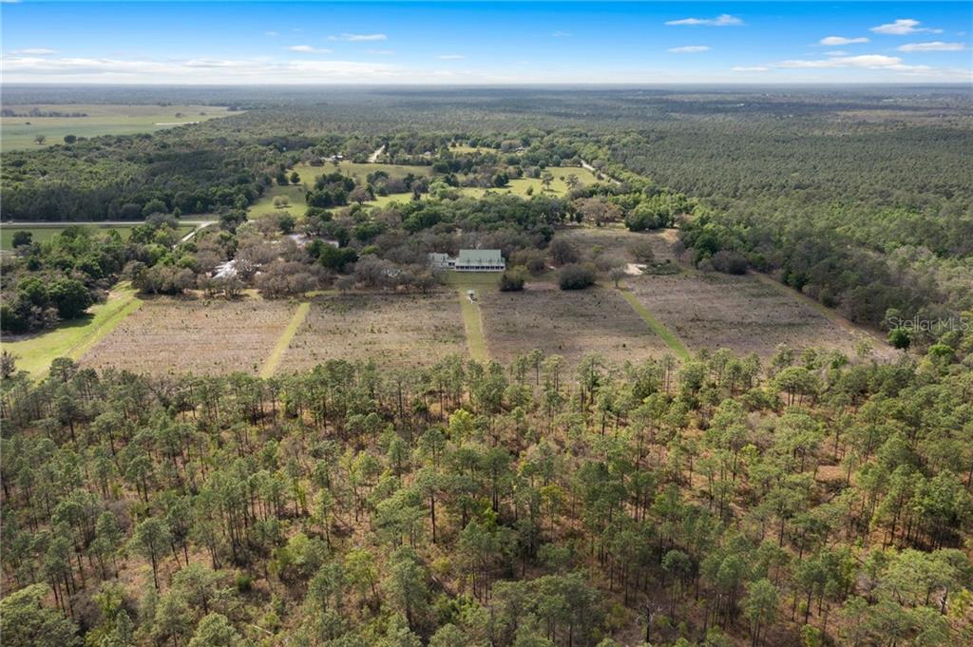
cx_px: 486
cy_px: 324
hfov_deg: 65.5
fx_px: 756
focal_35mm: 28
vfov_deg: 46.3
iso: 100
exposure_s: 1/320
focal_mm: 10.26
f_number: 6.3
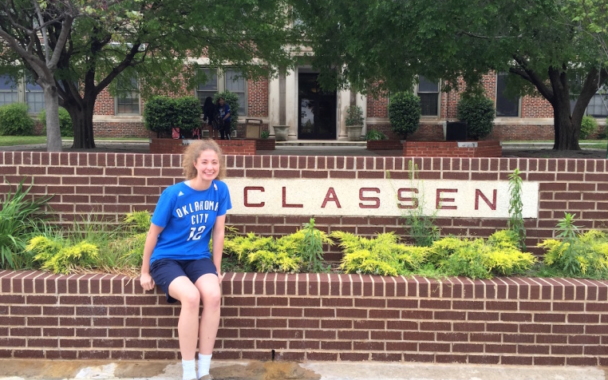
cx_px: 306
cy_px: 183
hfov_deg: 61.2
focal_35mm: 31
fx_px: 514
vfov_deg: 40.6
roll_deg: -1.1
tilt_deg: -4.9
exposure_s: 1/775
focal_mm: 4.15
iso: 32
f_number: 2.2
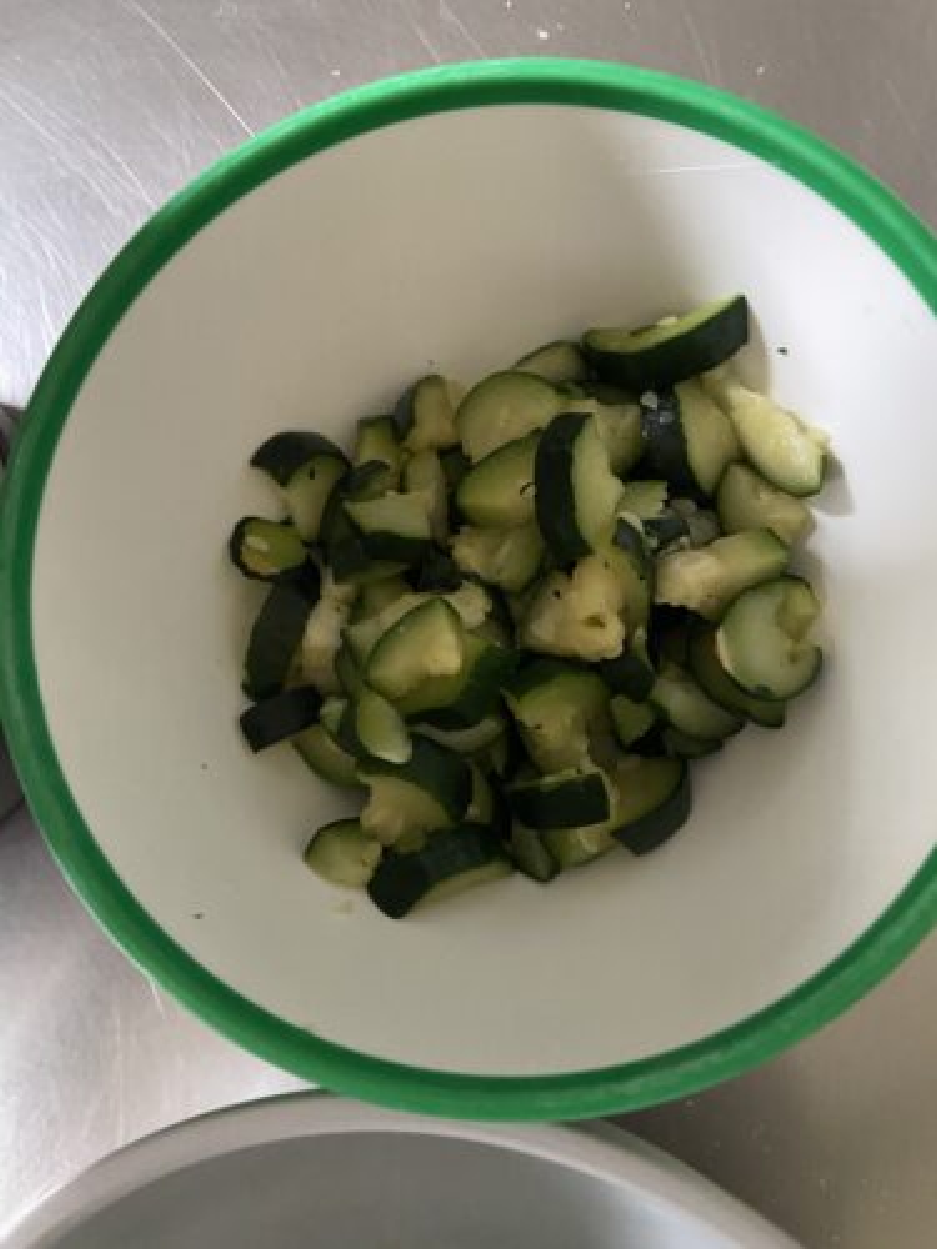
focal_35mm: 26
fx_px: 938
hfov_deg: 53.1
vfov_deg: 67.3
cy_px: 624
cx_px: 468
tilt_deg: -77.5
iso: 640
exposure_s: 1/32
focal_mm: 4.25
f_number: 1.8
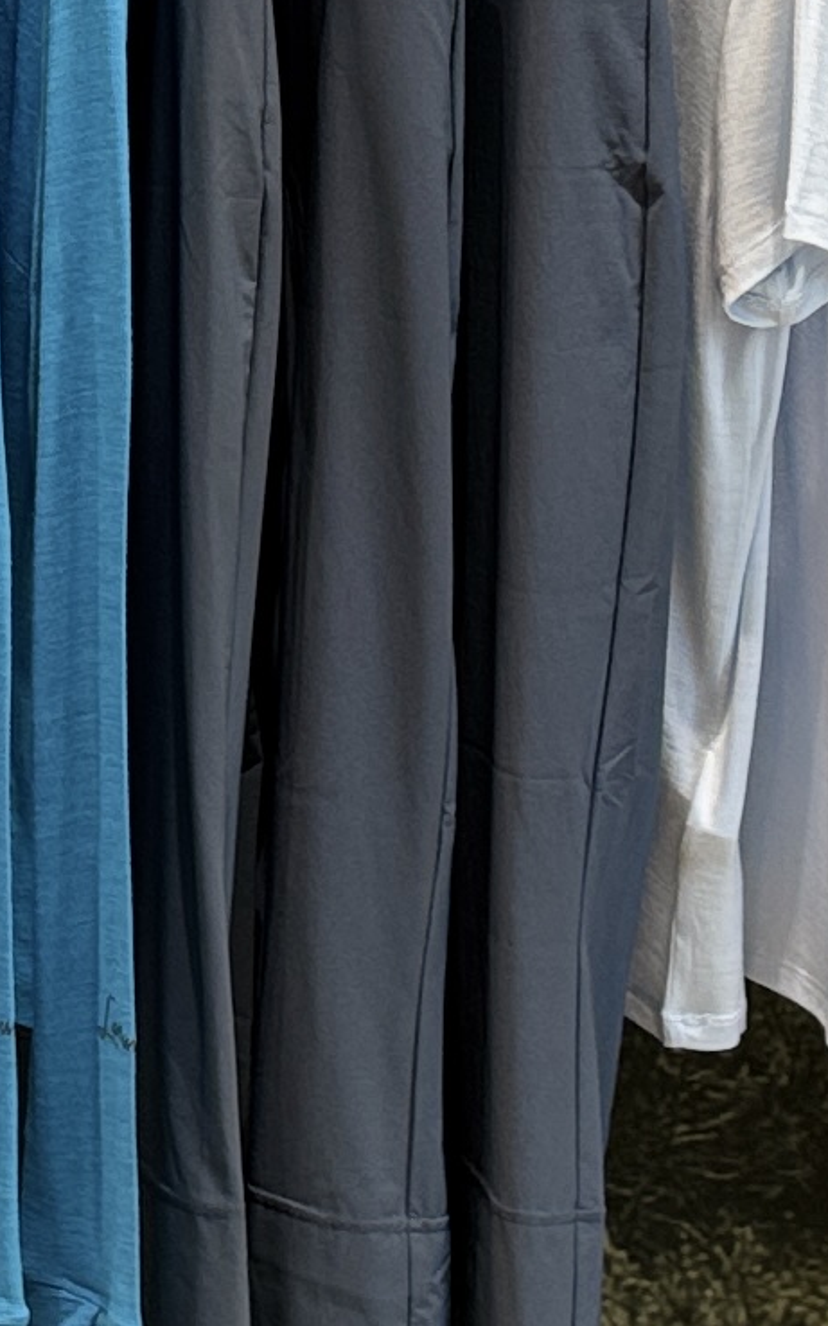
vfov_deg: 14.7
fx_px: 5021
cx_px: -526
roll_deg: +0.2
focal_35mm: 139
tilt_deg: -5.6
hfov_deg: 9.1
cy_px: -124
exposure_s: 1/121
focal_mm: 6.76
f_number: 1.78
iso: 64
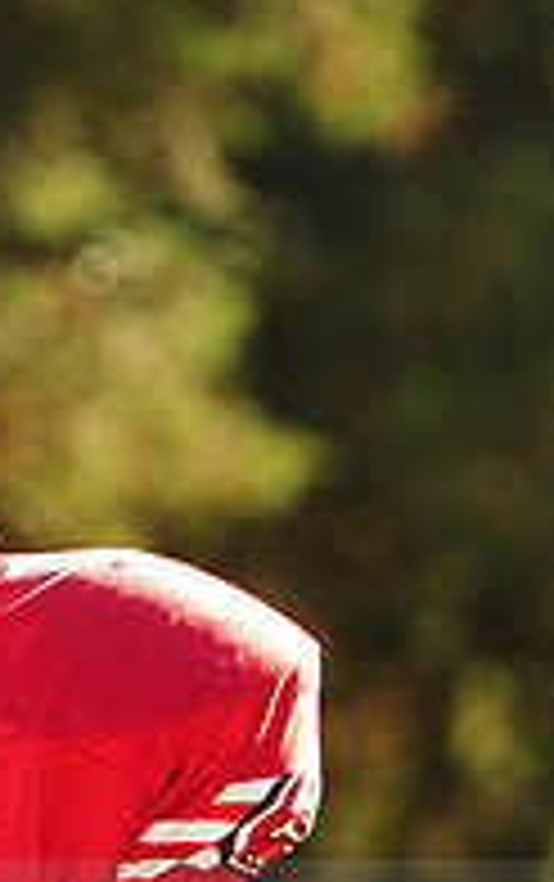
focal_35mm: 512
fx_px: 12332
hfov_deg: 2.6
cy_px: 922
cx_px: -275
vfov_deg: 4.1
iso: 200
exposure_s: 1/320
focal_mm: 170
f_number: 4.5
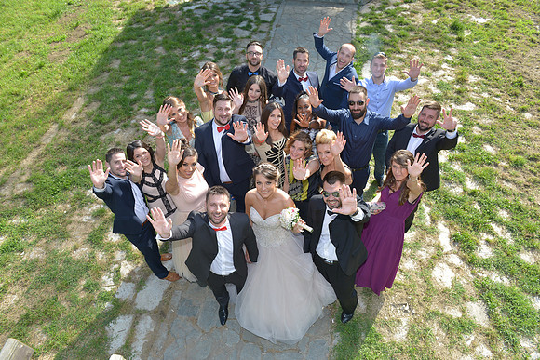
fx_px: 360
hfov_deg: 73.7
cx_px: 270
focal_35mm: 24
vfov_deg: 53.2
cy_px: 180
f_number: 5.6
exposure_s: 1/400
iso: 400
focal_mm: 24
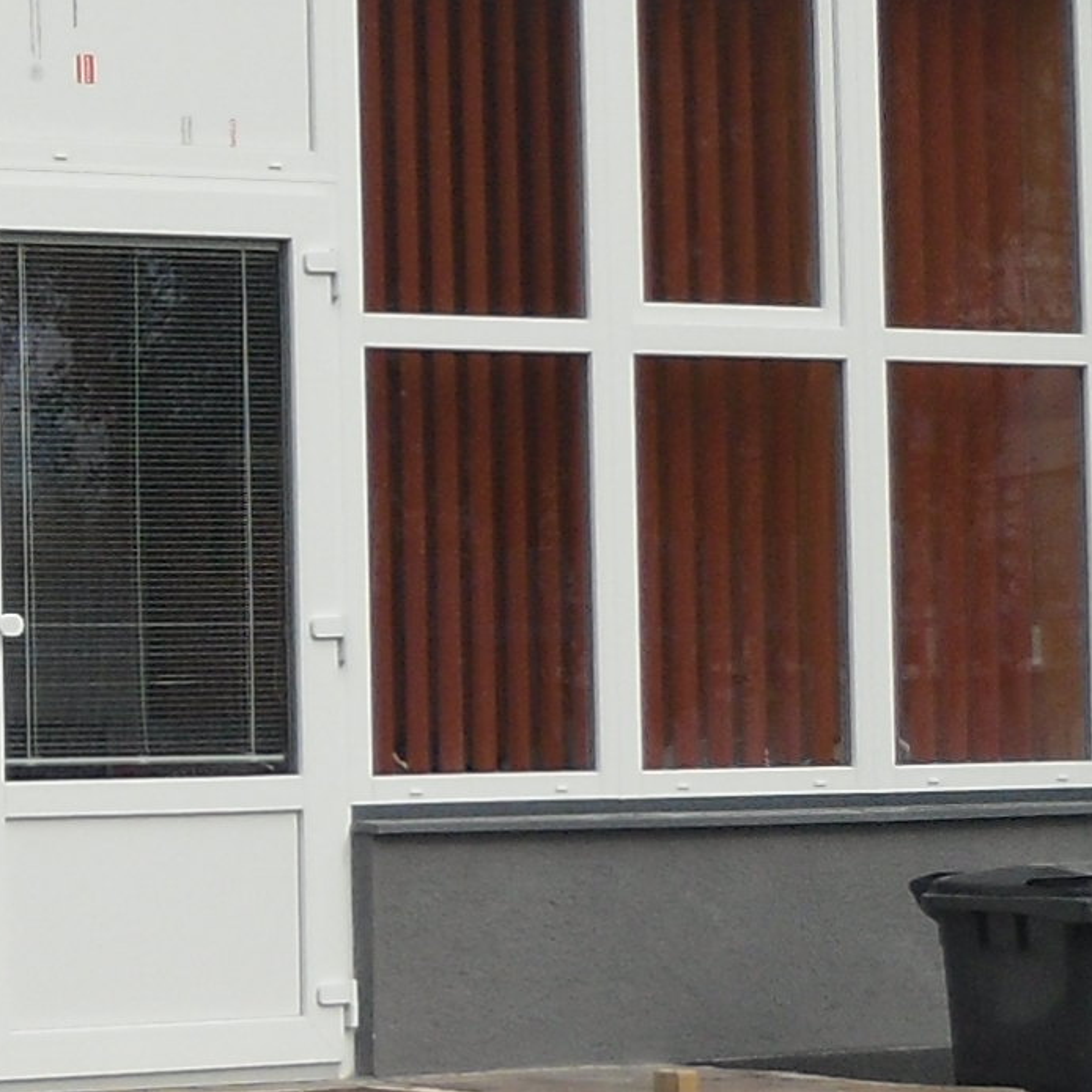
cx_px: -439
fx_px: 5639
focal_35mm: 158
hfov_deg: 10.7
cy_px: 463
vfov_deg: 11.1
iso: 80
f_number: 8.1
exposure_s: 1/145
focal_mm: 6
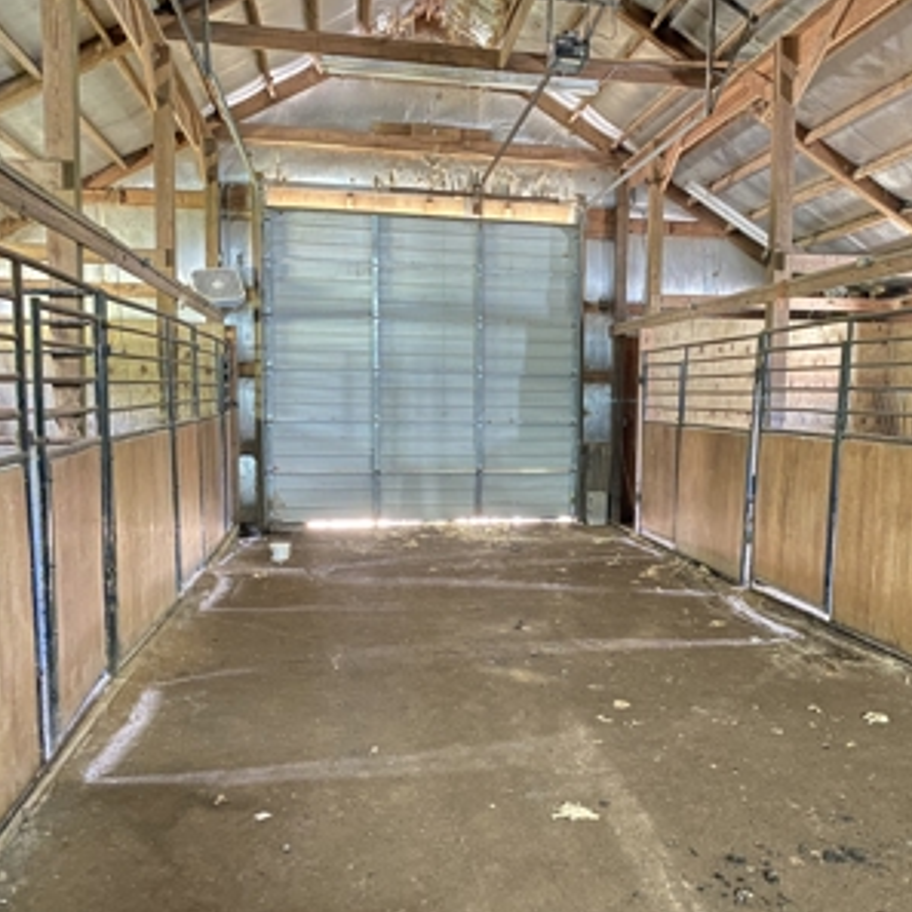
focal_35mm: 31
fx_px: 924
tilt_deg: -4.7
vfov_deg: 52.5
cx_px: 562
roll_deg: -1.3
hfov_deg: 52.1
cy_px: 454
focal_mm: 4.25
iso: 400
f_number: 1.8
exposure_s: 1/8
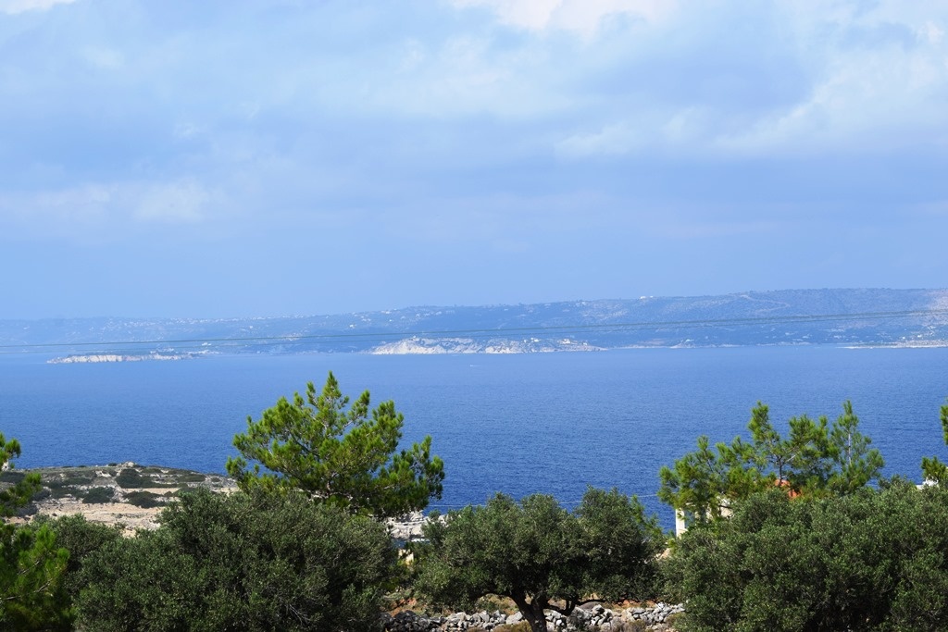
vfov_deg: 16.6
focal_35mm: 82
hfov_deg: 24.6
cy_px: 316
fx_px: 2173
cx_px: 474
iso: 200
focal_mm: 55
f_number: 10
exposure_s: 1/400
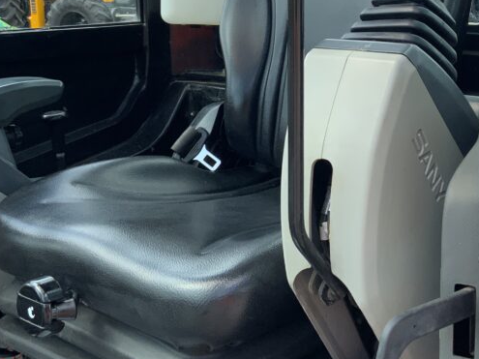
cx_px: 315
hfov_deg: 32.0
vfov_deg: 24.2
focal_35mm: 60
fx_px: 830
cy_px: 104
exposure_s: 1/375
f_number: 1.8
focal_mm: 3
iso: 16
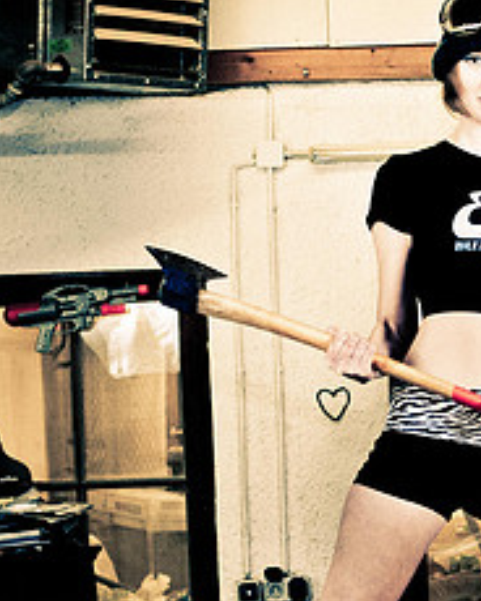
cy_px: 446
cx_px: 587
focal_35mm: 131
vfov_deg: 14.6
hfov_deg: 11.5
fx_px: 2331
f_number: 4.5
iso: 320
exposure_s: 1/60
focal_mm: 35
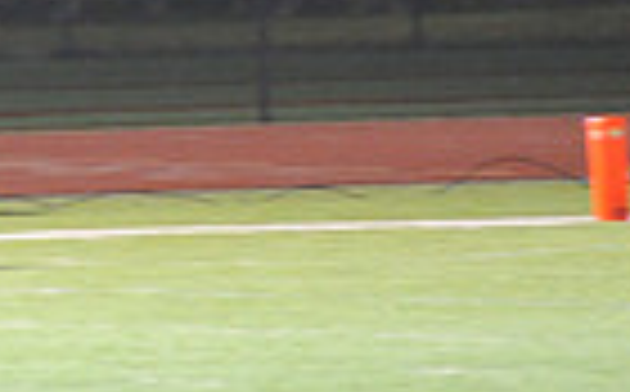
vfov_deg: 1.5
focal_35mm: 845
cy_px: -27
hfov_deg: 2.5
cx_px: -626
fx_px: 14485
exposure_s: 1/160
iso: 4000
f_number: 4
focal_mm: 200
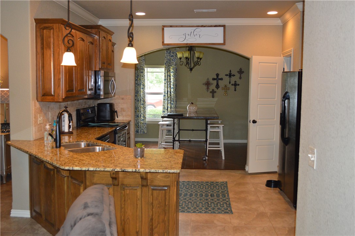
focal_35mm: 36
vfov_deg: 36.8
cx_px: 178
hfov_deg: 53.2
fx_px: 355
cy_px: 118
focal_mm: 24
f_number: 4
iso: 720
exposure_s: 1/60
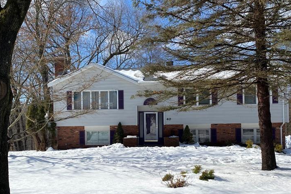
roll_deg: +1.1
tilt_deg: -1.2
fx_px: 315
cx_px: 134
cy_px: 130
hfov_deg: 49.5
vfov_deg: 33.9
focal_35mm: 39
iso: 32
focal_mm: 4.25
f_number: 1.8
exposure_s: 1/4444
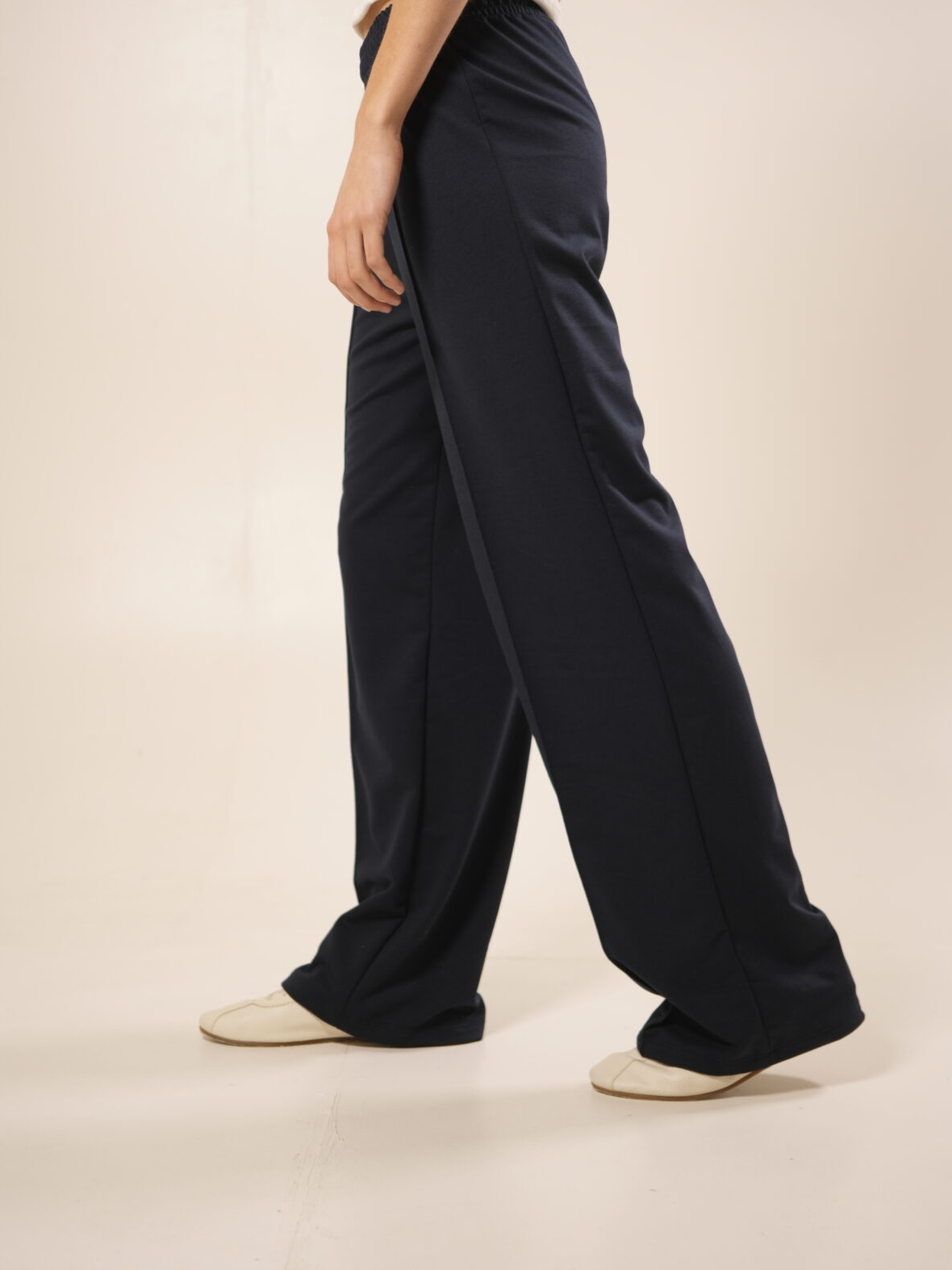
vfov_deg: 34.9
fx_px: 2017
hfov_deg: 26.6
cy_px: 556
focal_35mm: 55
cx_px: 477
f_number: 2.8
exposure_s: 1/60
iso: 400
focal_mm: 50
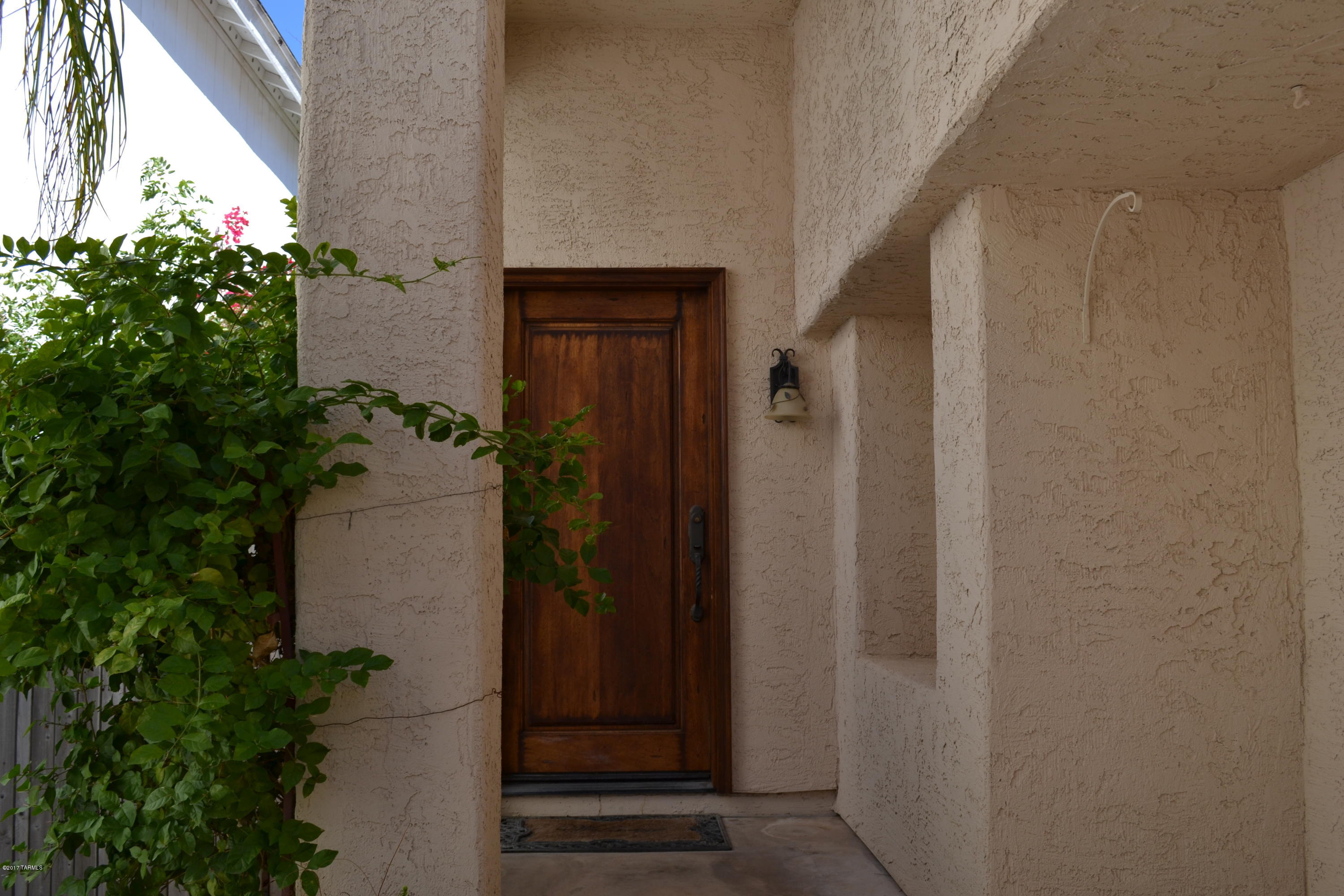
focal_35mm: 33
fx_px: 1232
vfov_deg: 40.0
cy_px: 448
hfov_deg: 57.2
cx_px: 672
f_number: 7.1
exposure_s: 1/200
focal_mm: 22
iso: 100
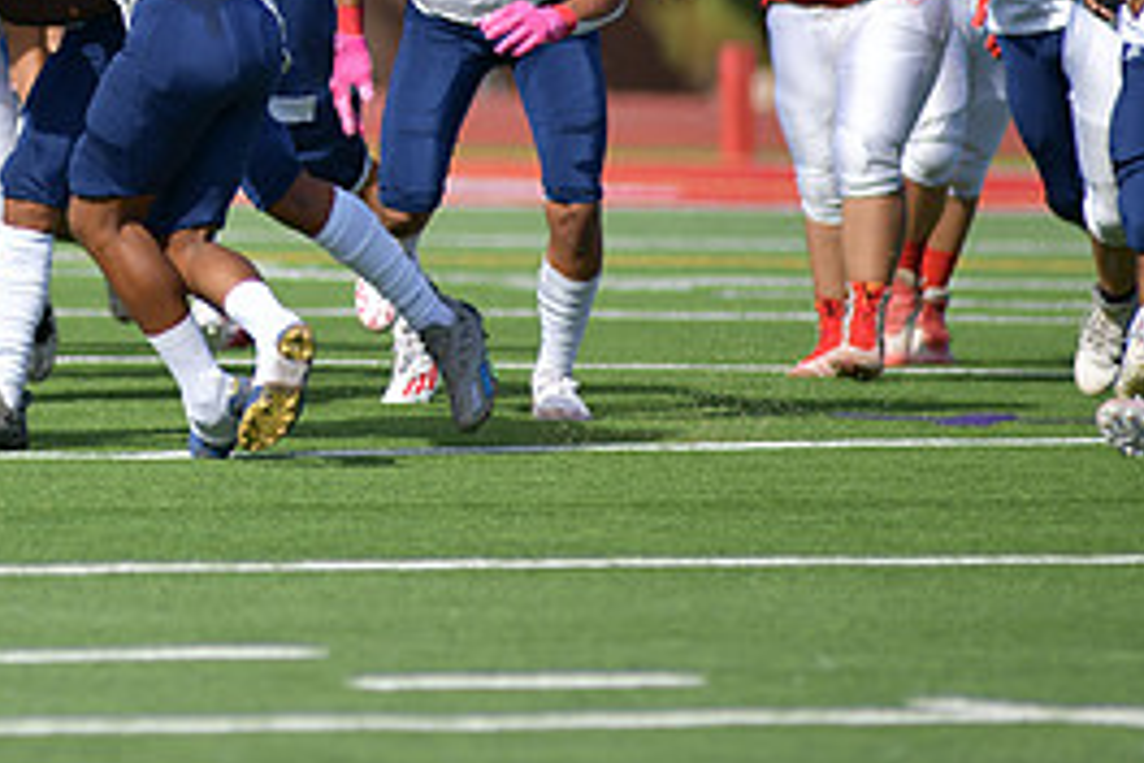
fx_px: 20908
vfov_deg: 2.1
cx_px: -9
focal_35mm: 658
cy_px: 46
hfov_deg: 3.1
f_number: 3.5
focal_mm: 300
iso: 72
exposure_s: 1/2000
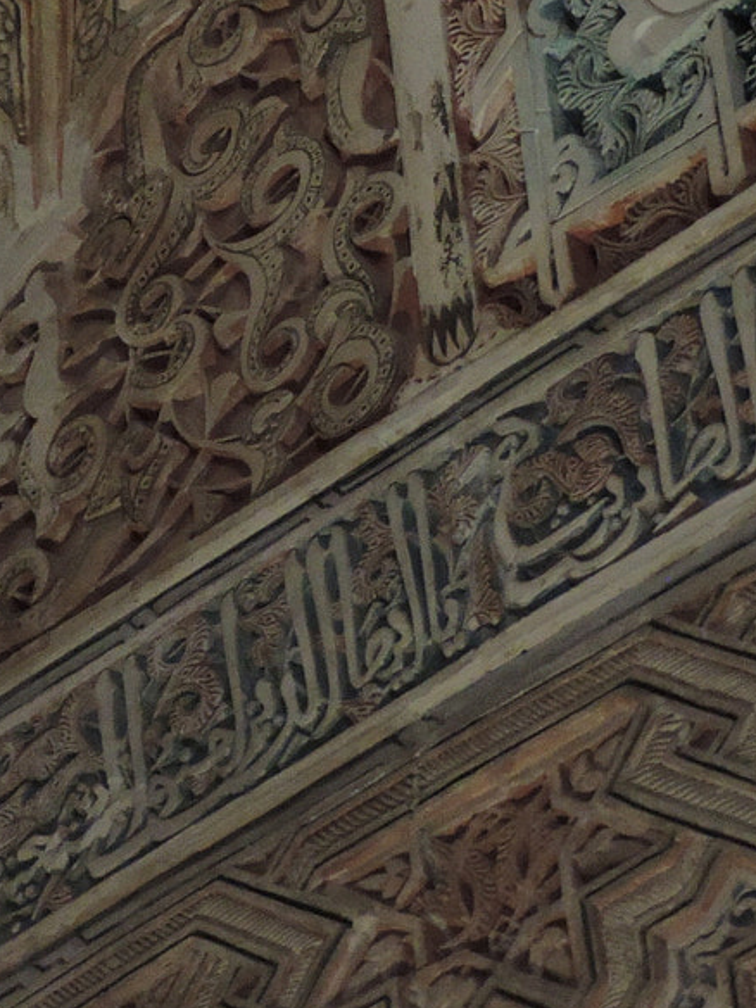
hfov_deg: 6.3
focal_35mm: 233
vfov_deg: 8.4
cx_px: -243
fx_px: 6785
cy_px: -293
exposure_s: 1/15
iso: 800
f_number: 4
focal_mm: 15.1
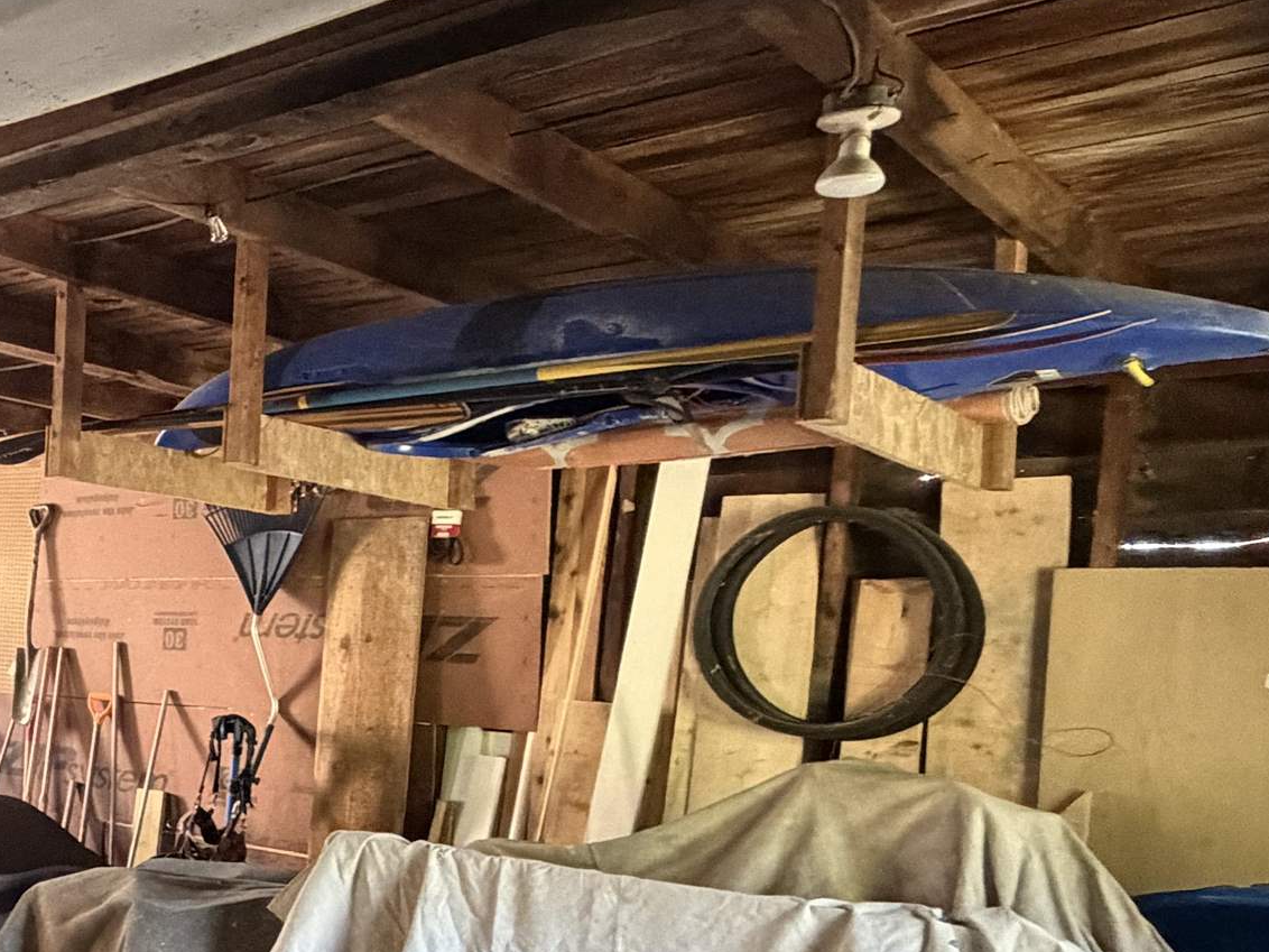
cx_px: -311
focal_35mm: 38
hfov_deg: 36.0
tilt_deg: +1.5
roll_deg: -3.4
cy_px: 617
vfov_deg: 37.4
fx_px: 1393
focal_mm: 2.22
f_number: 2.2
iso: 1000
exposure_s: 1/60
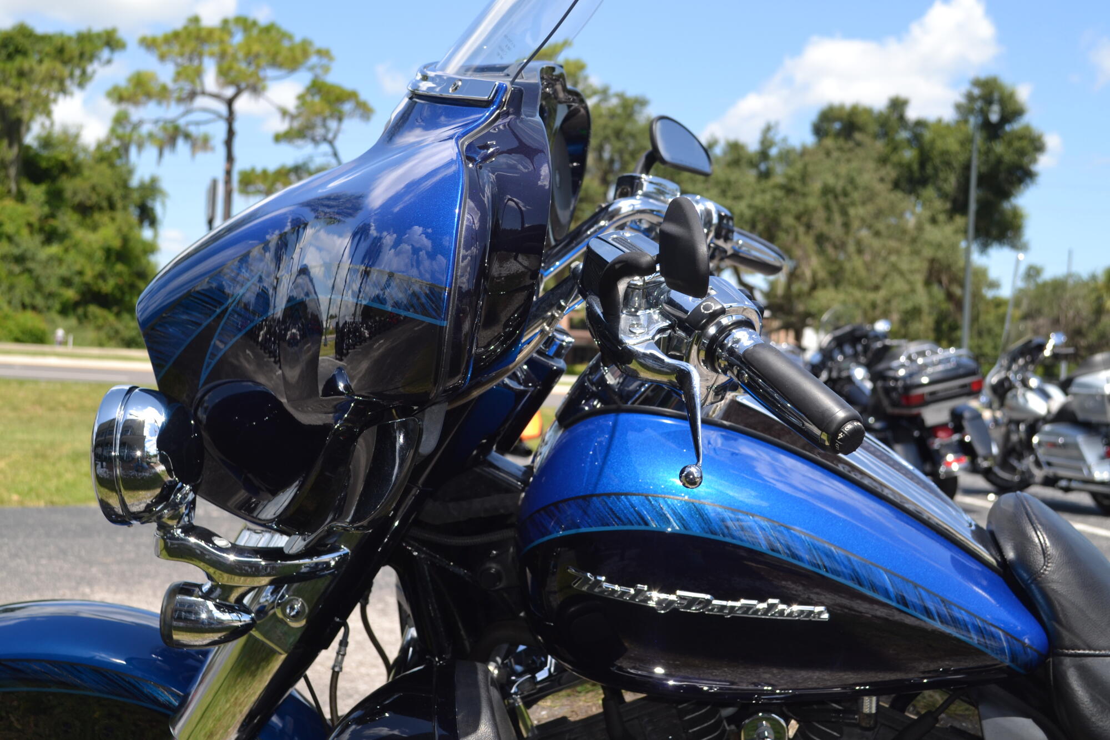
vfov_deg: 28.1
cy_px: 370
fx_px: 1480
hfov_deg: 41.1
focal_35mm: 48
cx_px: 555
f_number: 6.3
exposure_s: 1/200
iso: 100
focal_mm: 32
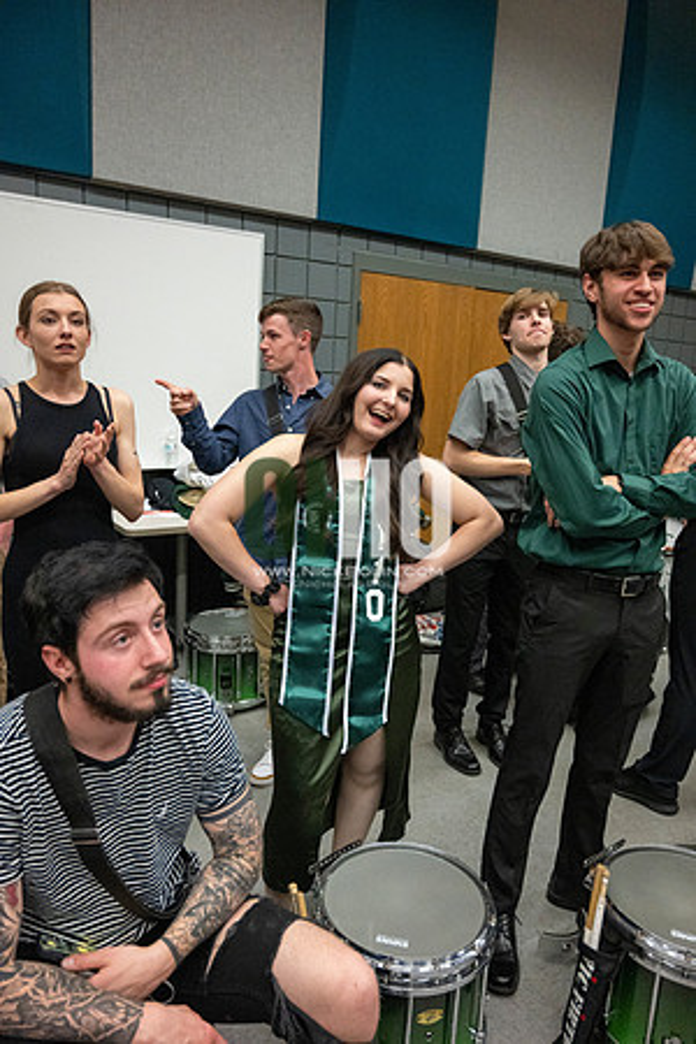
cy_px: 522
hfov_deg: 48.7
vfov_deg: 68.4
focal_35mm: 26
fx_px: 768
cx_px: 348
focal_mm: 26.5
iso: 10000
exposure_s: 1/500
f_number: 4
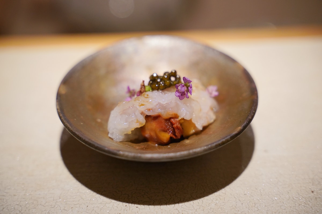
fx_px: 671
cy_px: 107
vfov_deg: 18.2
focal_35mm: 75
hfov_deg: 27.0
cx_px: 161
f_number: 4
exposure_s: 1/80
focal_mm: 75
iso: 1600
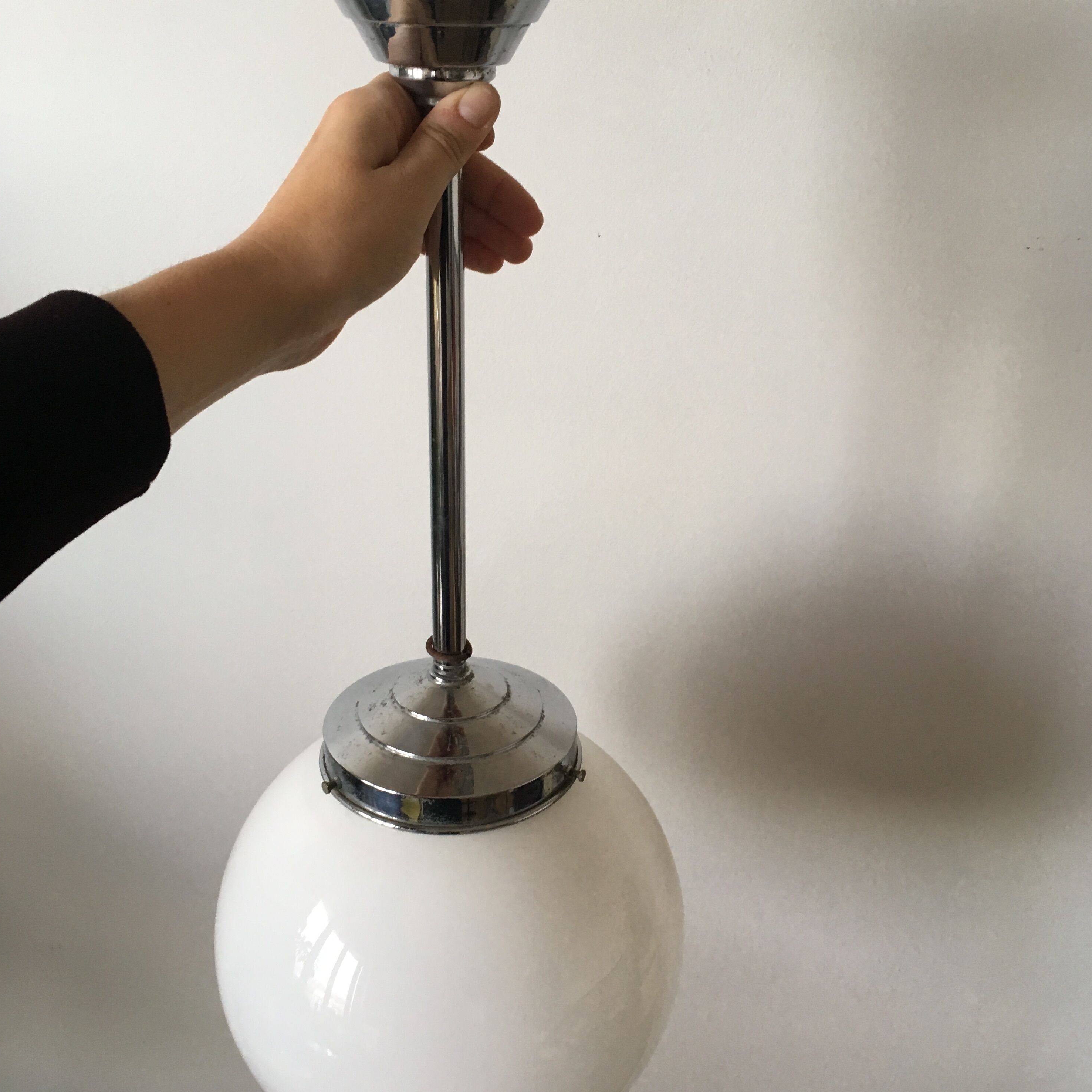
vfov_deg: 47.2
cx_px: 554
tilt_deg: -30.5
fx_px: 1249
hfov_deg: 47.2
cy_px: 592
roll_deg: -1.2
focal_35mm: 35
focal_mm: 4.15
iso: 50
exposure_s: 1/33
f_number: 2.2
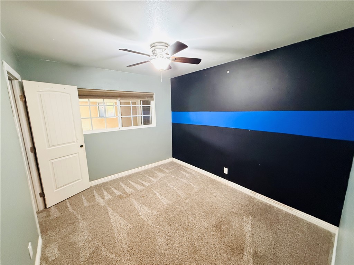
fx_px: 143
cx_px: 177
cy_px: 132
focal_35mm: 14
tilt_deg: -10.5
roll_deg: +1.4
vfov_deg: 85.7
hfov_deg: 102.1
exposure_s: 1/60
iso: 1000
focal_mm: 2.22
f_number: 2.2
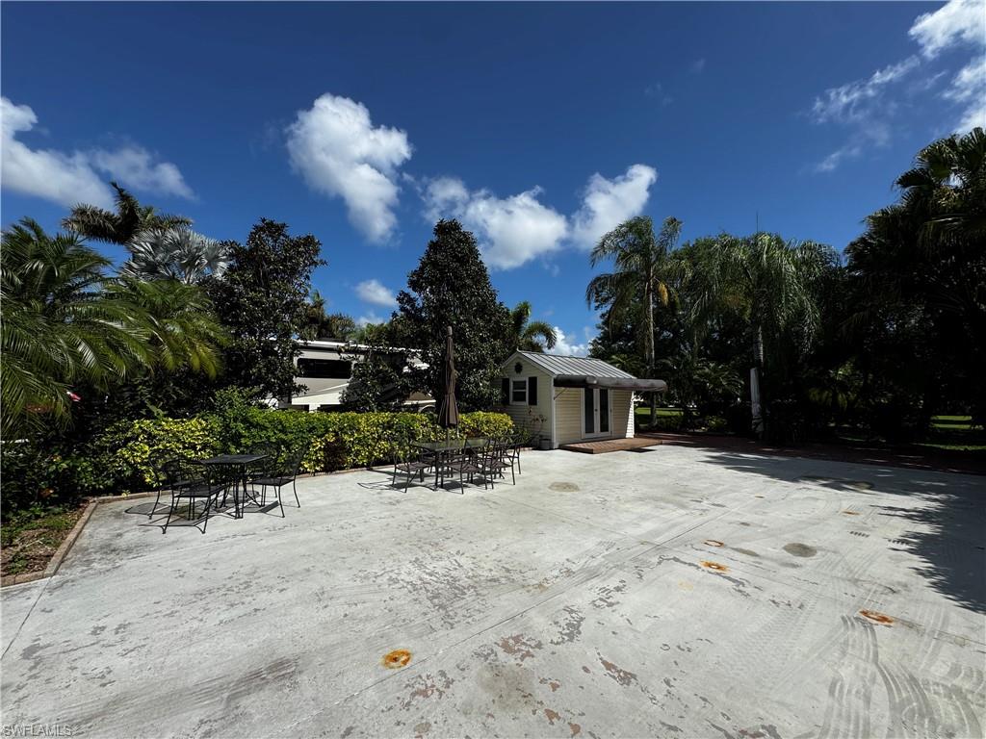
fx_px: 399
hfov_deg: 102.1
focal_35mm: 14
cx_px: 493
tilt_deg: +3.8
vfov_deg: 85.7
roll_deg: -1.0
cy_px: 370
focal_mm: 2.22
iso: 50
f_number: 2.2
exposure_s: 1/2770
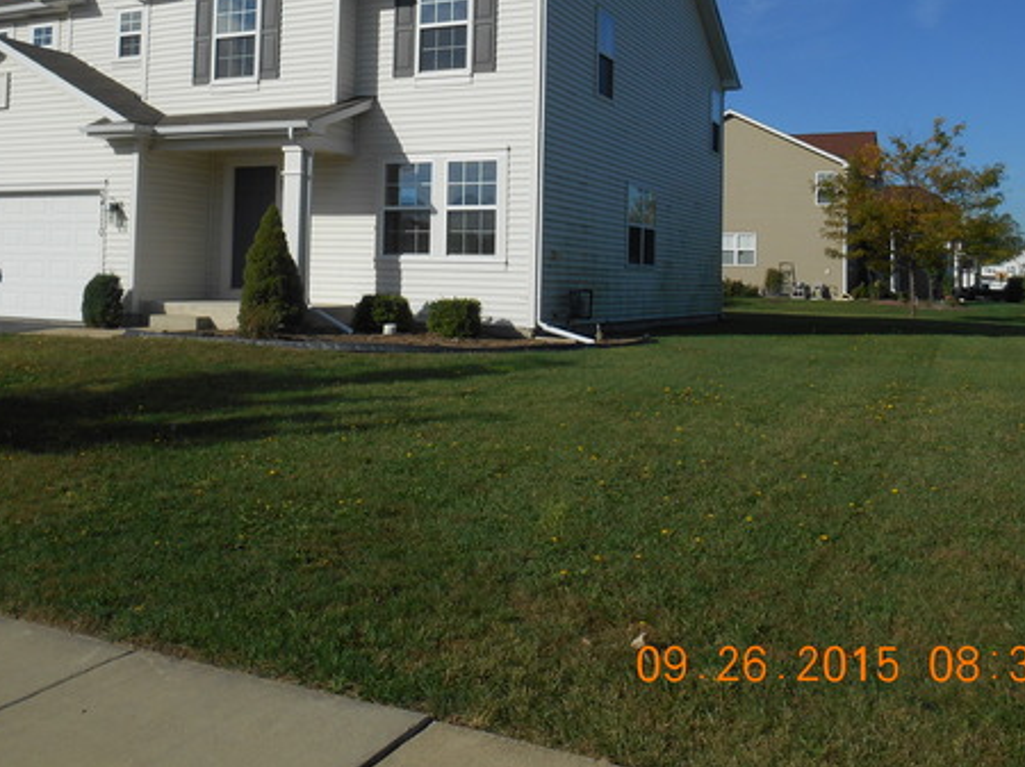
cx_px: 405
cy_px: 223
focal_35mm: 37
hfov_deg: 49.8
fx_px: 1095
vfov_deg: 38.0
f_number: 3.4
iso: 80
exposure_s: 1/1600
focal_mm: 4.7
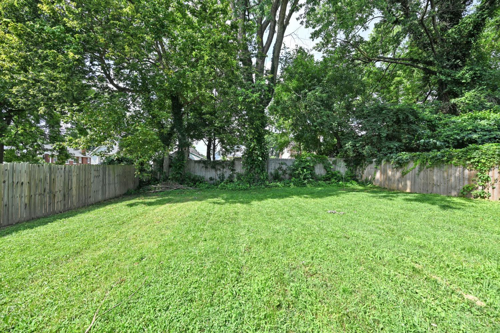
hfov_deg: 104.3
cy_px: 166
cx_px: 250
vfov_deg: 81.2
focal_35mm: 14
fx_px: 194
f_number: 5.6
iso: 125
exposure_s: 1/250
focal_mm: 14
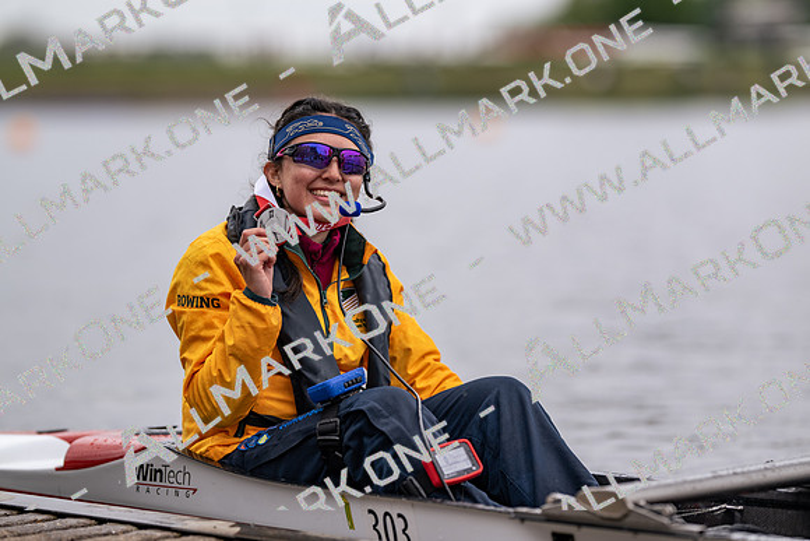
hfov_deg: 15.2
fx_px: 3038
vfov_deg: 10.2
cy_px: 270
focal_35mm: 135
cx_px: 405
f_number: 1.8
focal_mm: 135
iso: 64
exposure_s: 1/1250
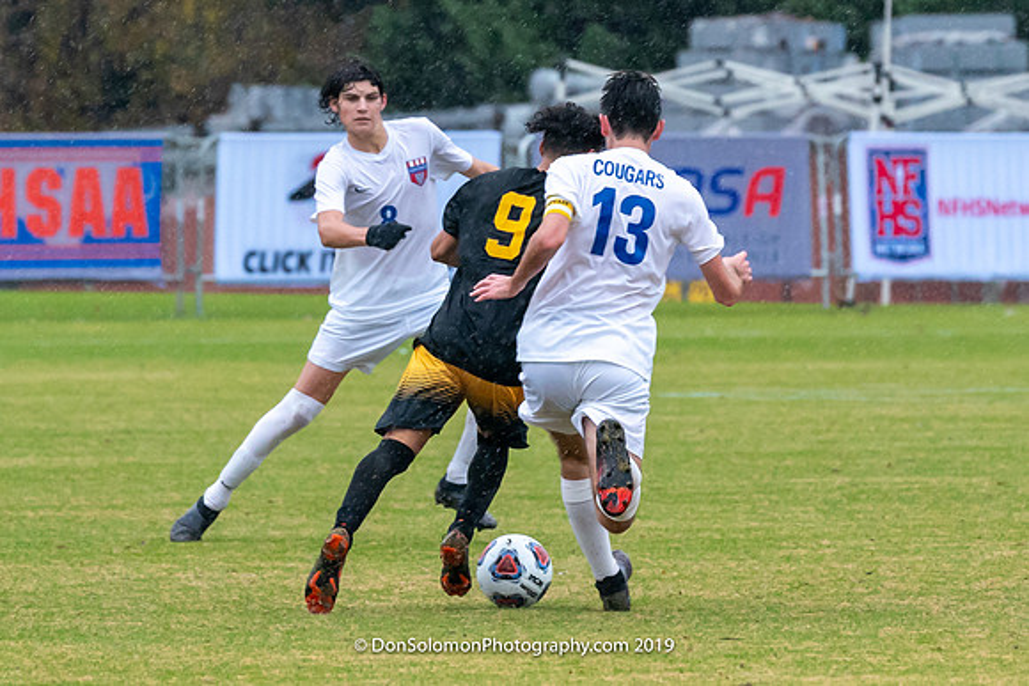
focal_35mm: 627
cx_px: 574
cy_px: 482
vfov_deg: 2.2
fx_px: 17920
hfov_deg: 3.3
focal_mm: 247
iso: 3200
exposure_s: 1/1000
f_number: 5.6
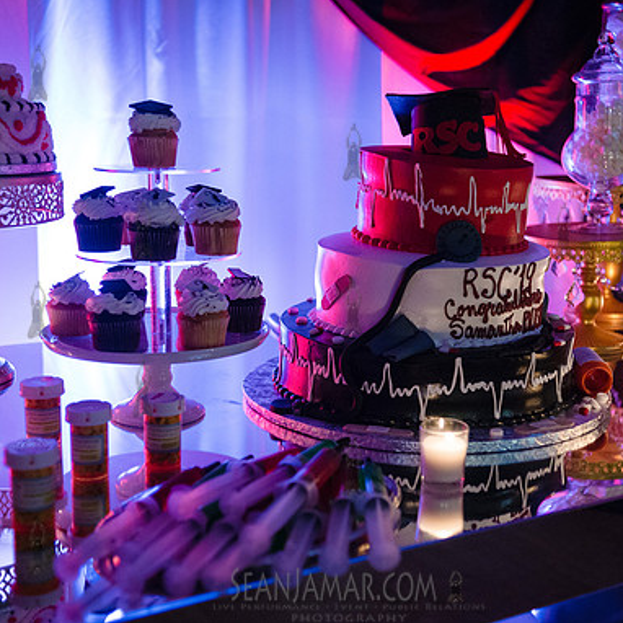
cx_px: 352
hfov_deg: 36.0
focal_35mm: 47
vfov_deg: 36.1
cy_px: 309
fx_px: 957
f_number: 2.8
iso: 4000
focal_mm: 35
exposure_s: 1/200
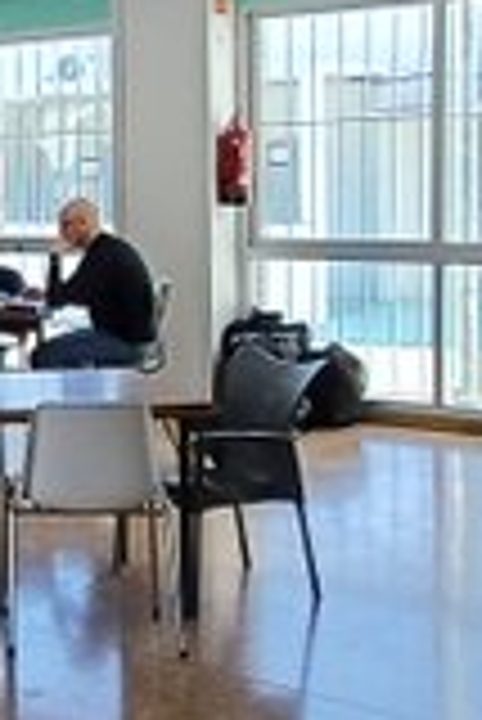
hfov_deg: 15.5
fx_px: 1503
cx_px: -396
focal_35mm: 75
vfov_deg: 26.9
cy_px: 292
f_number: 2.2
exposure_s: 1/50
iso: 64
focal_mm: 1.64
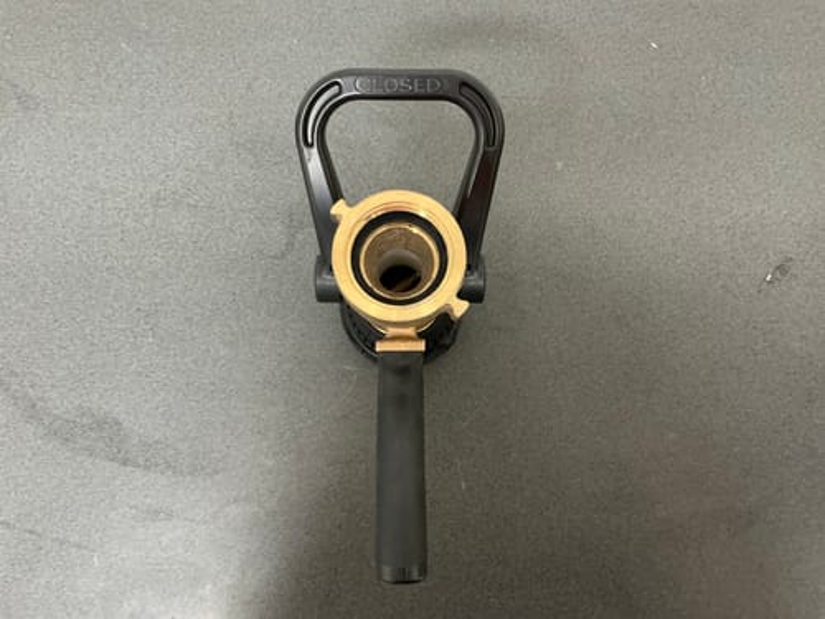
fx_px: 667
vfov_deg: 49.7
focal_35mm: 28
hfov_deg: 63.4
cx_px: 412
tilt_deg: -82.1
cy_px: 310
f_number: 1.8
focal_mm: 3
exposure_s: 1/50
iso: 250
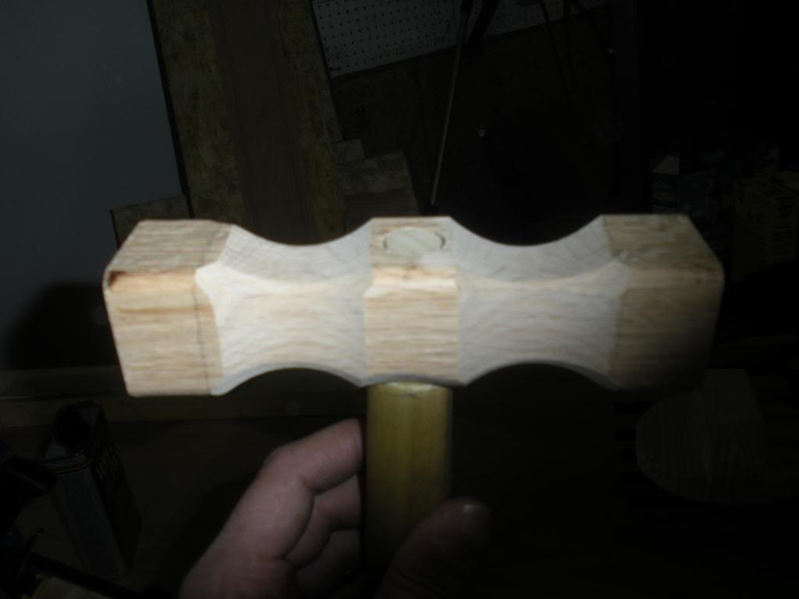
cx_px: 400
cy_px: 300
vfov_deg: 39.7
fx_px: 831
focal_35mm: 36
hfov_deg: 51.4
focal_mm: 6.3
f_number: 3.5
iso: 64
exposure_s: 1/60
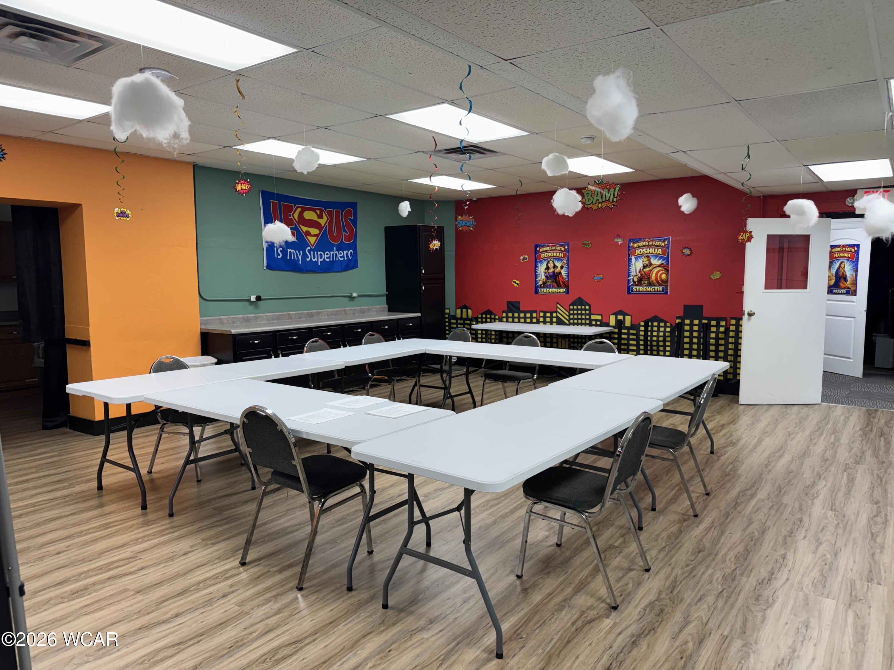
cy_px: 335
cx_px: 447
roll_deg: +0.7
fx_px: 620
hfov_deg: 71.6
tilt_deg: -6.2
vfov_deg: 56.8
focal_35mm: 24
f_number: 1.78
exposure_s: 1/120
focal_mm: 6.76
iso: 80
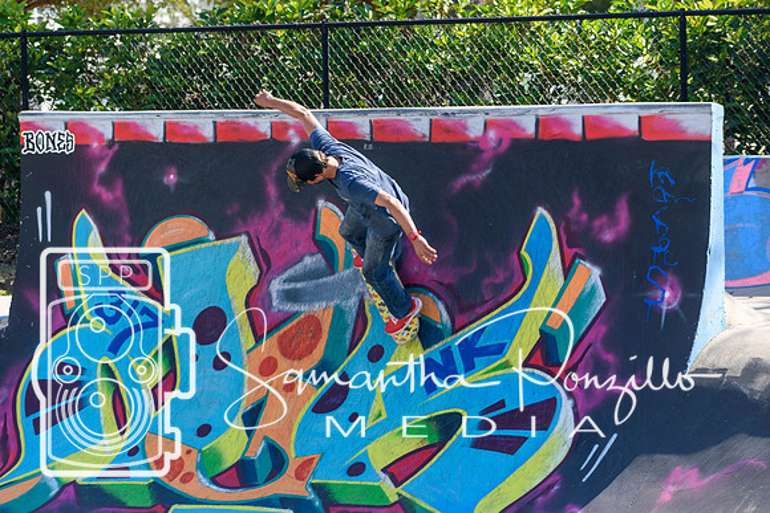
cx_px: 385
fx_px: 4172
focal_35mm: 195
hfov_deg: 10.5
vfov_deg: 7.0
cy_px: 256
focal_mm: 130
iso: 200
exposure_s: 1/640
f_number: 6.3
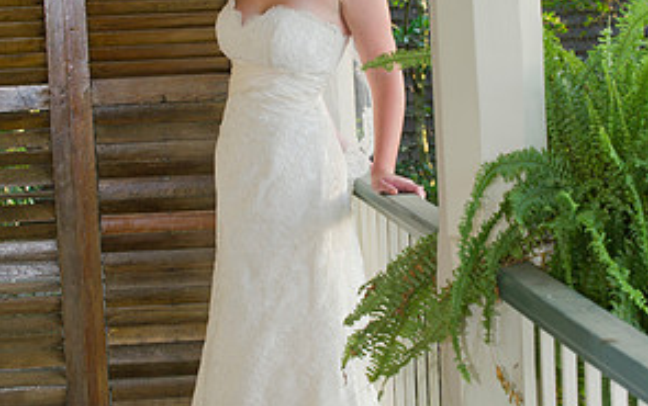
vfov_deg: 10.8
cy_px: 147
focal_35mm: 121
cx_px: 324
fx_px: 2139
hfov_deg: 17.2
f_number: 5.6
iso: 400
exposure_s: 1/60
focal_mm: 78
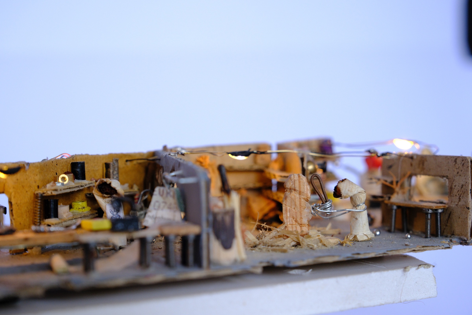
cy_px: 158
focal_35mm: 83
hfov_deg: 24.5
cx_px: 236
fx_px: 1088
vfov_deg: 16.5
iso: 800
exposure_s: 1/125
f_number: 5
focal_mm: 55
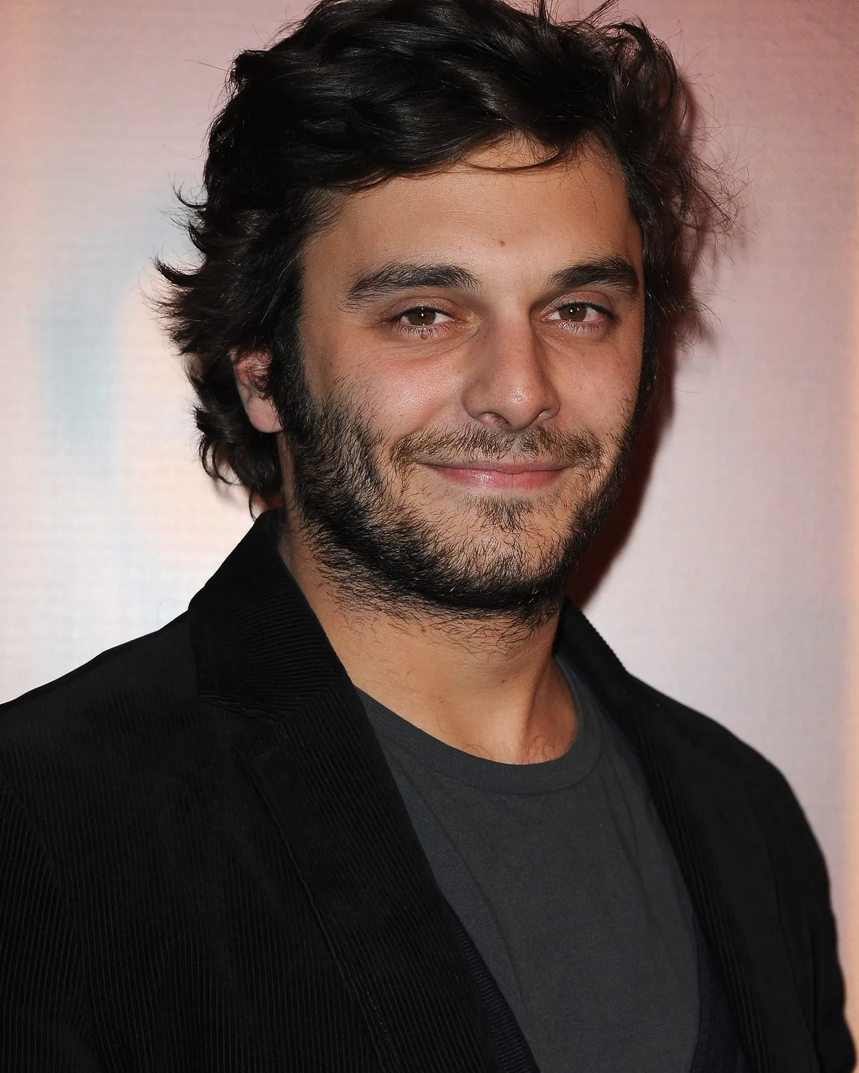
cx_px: 430
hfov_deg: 8.5
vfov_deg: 10.7
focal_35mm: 181
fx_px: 5751
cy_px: 536
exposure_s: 1/250
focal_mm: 160
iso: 800
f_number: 7.1
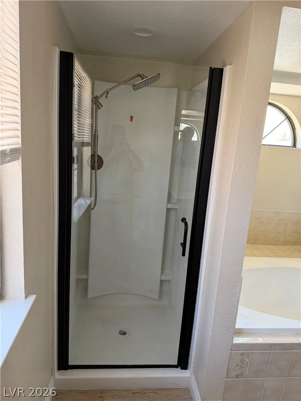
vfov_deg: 71.6
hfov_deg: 56.8
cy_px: 200
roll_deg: -4.7
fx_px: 278
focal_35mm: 24
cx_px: 150
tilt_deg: -12.0
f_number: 1.78
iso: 160
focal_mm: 6.76
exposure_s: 1/60
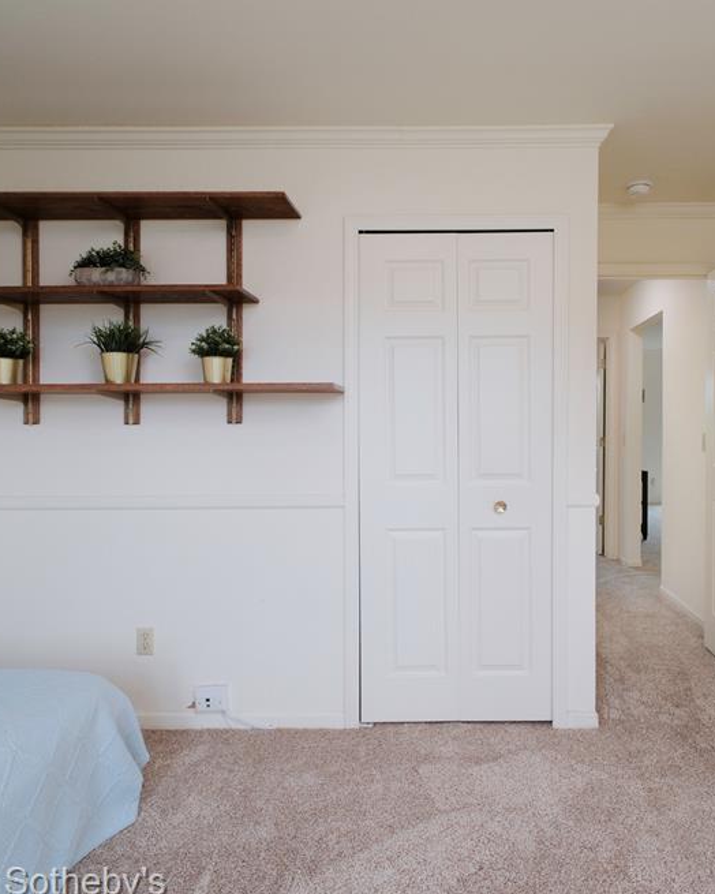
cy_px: 442
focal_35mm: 22
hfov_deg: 60.1
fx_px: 582
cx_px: 527
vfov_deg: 75.0
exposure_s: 1/125
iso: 640
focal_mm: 10
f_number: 7.1
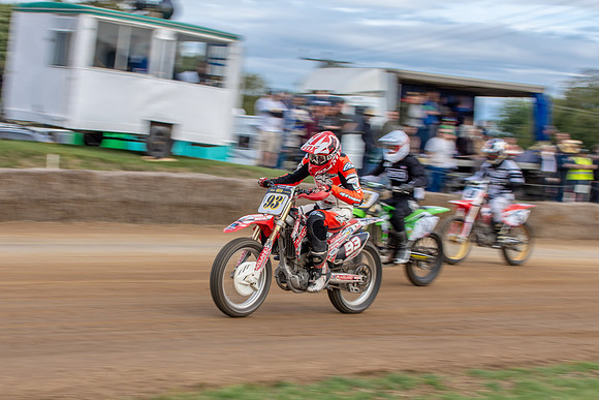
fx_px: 1439
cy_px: 190
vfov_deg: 15.8
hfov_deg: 23.5
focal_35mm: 86
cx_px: 262
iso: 100
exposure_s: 1/100
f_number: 8
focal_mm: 48
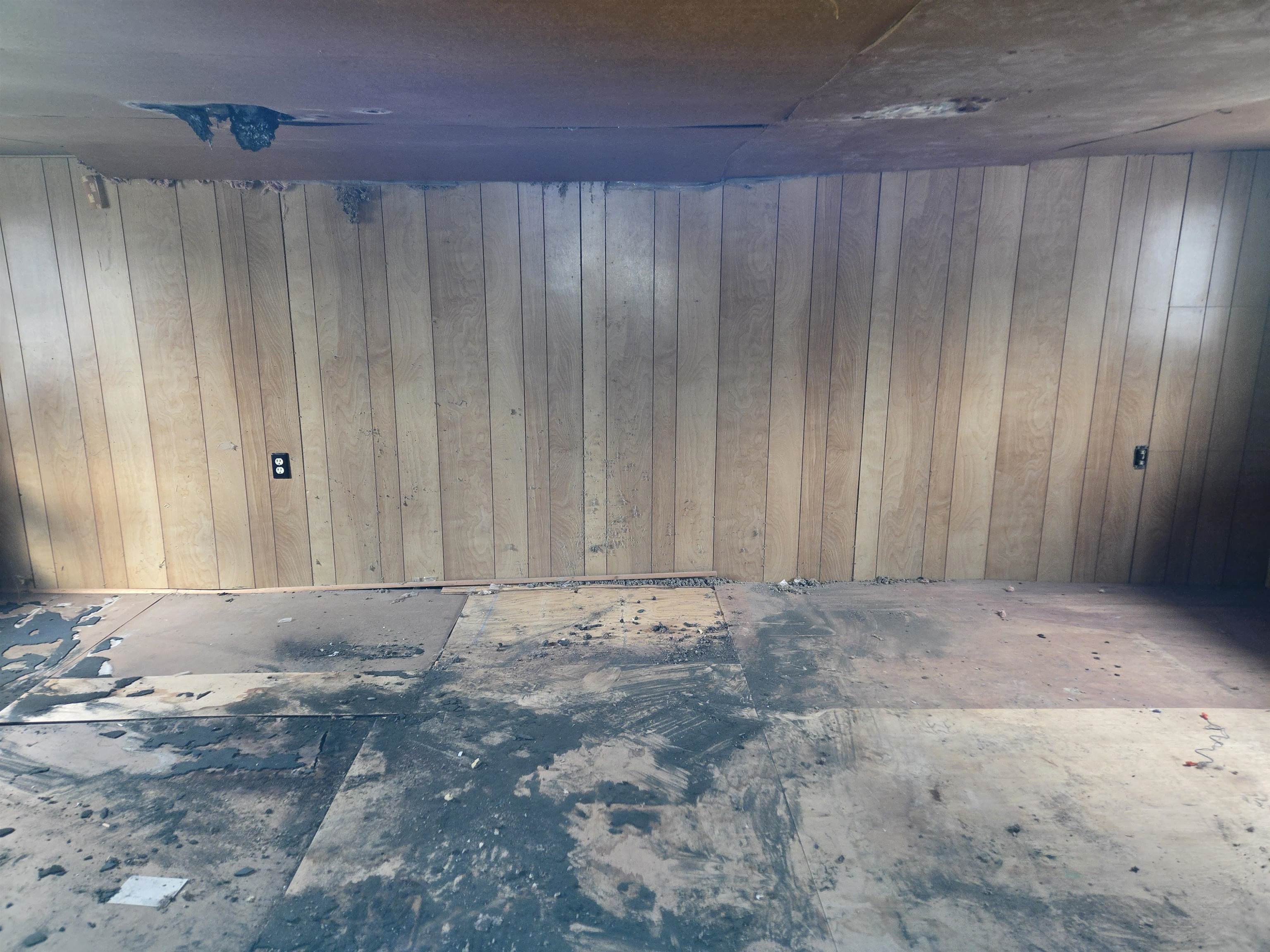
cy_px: 476
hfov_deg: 73.9
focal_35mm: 23
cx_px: 635
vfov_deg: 58.9
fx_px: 844
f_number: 1.8
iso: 125
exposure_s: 1/17.2
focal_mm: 5.4
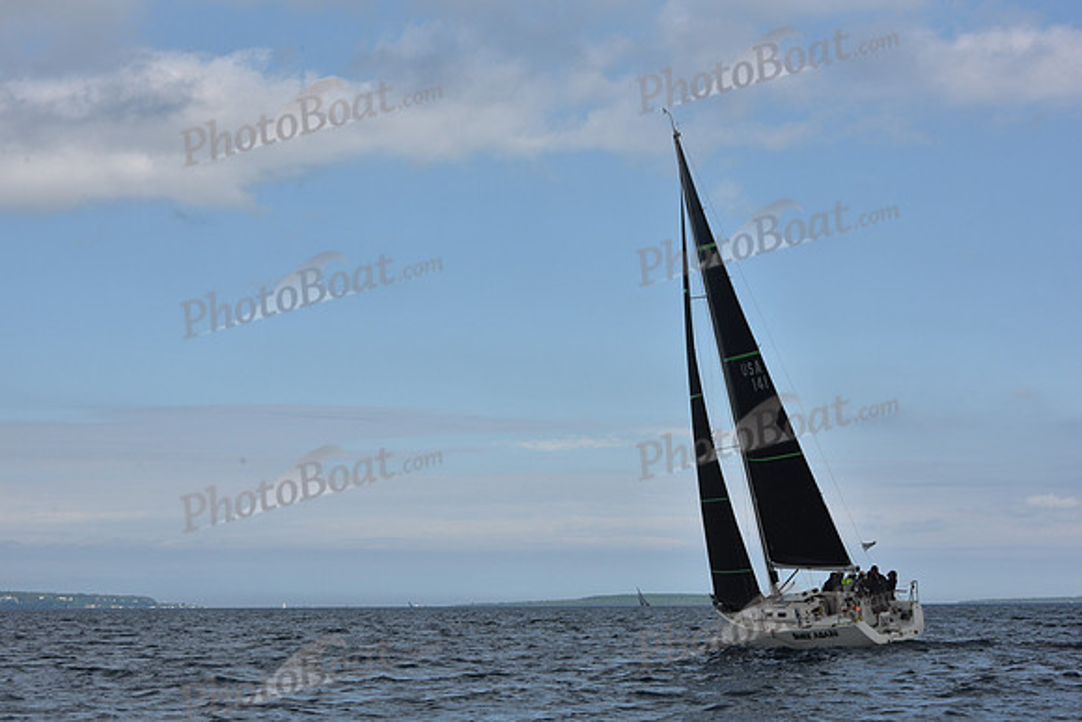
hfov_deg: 28.8
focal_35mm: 70
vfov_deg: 19.5
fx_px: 2104
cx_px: 541
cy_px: 361
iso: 400
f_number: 13
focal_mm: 70
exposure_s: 1/800
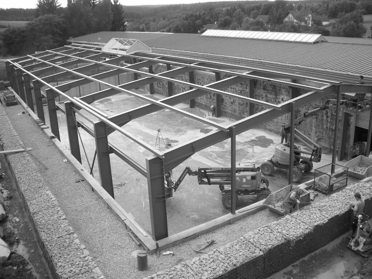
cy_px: 140
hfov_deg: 52.6
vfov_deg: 40.7
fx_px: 376
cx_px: 186
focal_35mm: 35
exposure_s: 1/200
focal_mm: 5.8
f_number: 4.3
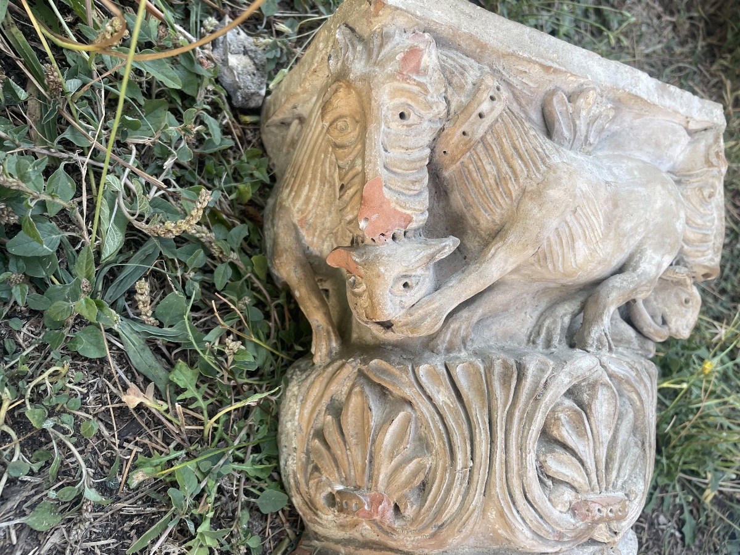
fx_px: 556
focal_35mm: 26
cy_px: 278
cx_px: 370
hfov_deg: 67.3
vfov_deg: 53.1
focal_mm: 4.2
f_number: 1.6
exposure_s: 1/396
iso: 32
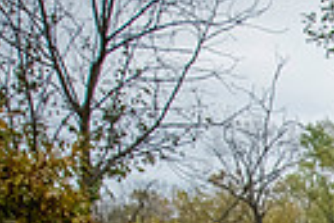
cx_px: 719
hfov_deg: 13.2
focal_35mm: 129
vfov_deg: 9.7
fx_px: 1198
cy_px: 493
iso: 1250
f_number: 7.1
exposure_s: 1/400
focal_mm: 29
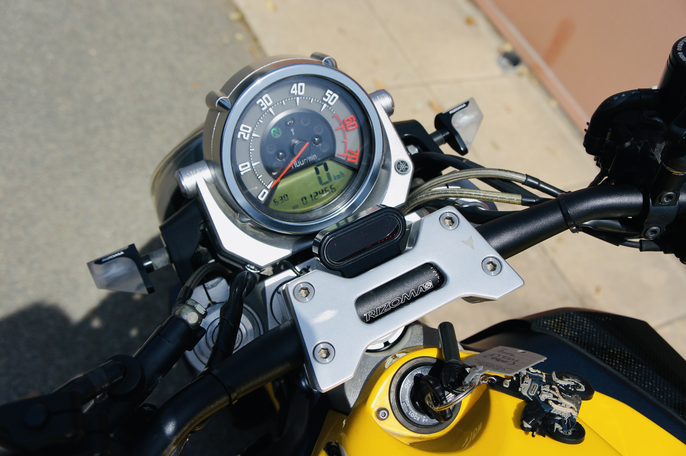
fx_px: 685
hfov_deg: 53.2
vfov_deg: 36.8
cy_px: 228
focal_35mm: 36
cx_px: 343
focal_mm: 24
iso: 200
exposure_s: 1/2000
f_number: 4.5
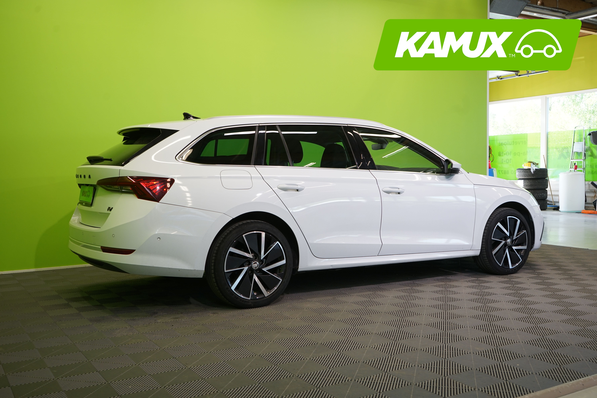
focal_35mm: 36
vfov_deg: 36.9
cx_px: 298
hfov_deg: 53.1
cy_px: 199
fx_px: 597
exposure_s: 1/40
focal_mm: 36
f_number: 6.3
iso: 400
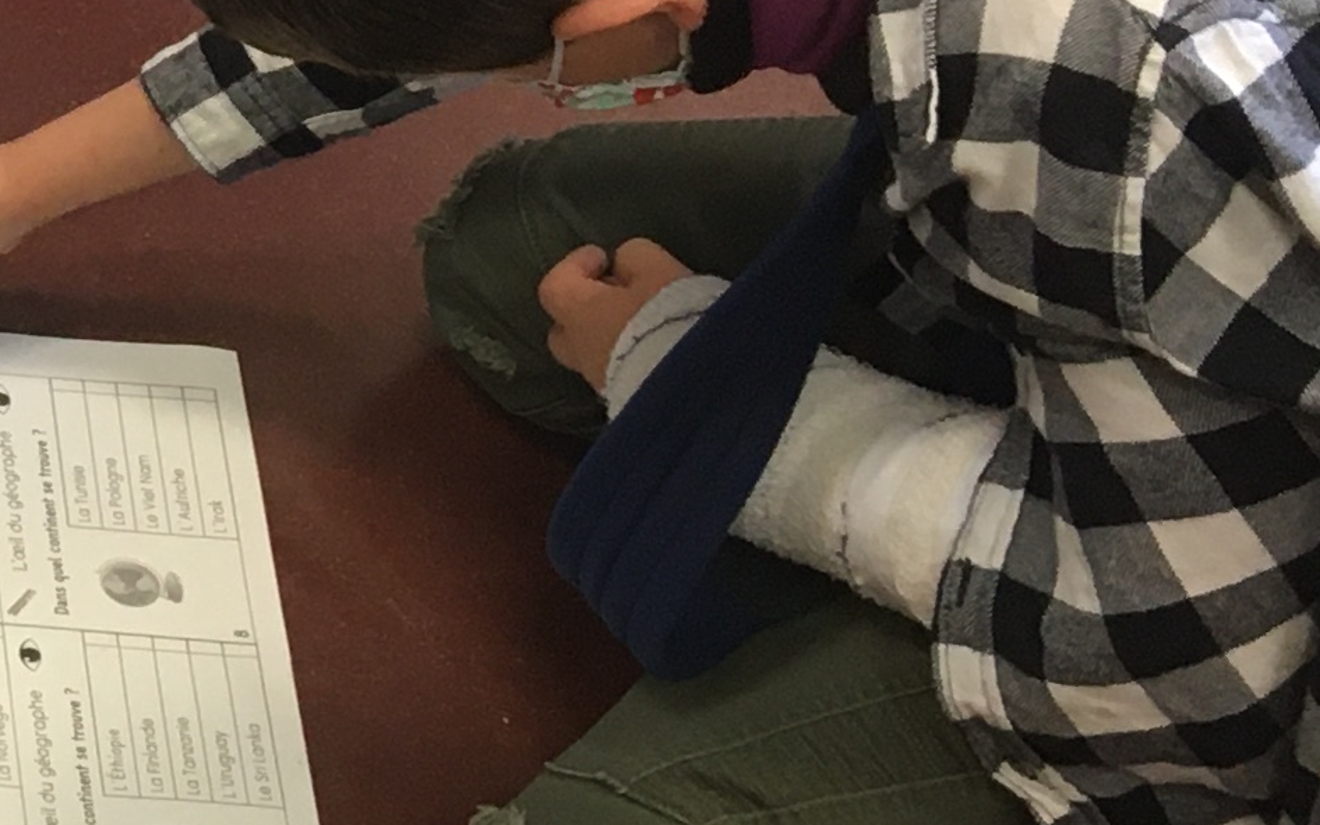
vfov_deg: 9.9
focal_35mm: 131
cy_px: -70
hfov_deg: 14.1
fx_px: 4712
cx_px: -1063
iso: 100
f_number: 2.2
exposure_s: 1/33
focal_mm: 4.15
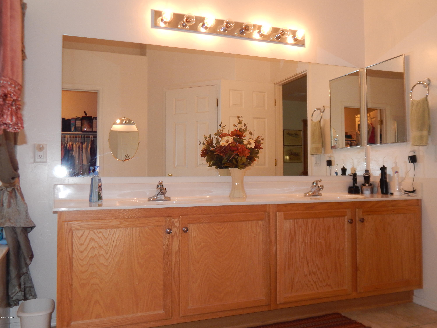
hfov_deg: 58.4
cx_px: 218
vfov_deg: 45.4
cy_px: 164
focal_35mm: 31
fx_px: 391
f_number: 3.2
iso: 200
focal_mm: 5.6
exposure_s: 1/30
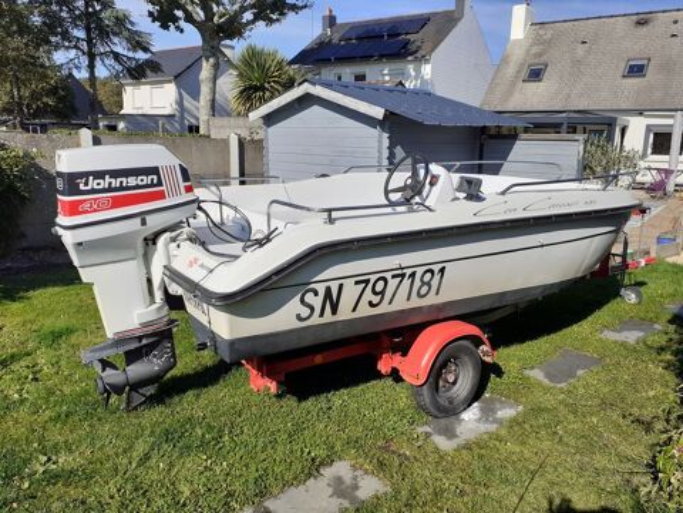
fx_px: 533
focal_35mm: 27
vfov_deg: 51.4
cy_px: 256
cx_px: 342
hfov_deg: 65.3
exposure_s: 1/2793
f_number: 1.9
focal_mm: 3.6
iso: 40
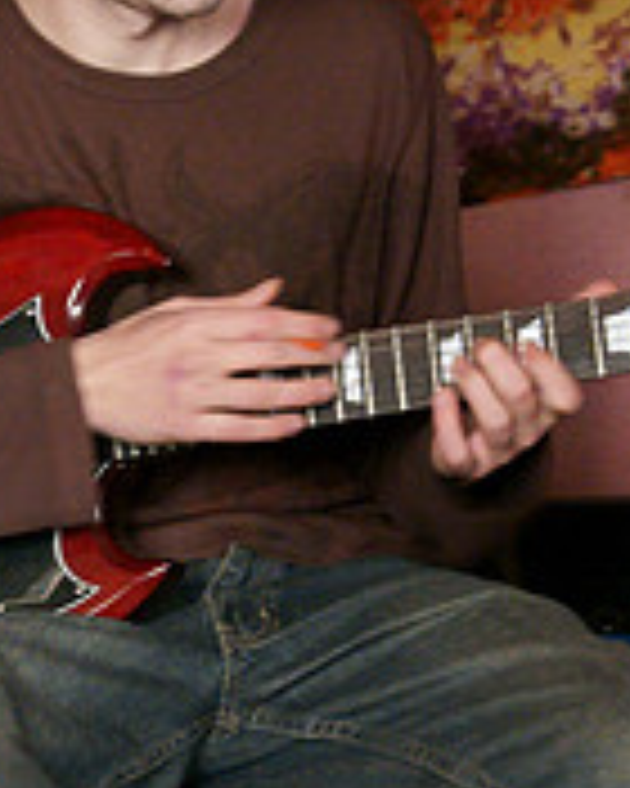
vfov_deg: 14.7
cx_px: 227
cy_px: 459
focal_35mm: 131
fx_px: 3053
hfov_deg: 11.8
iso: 1600
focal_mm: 28
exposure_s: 1/25
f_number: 2.8
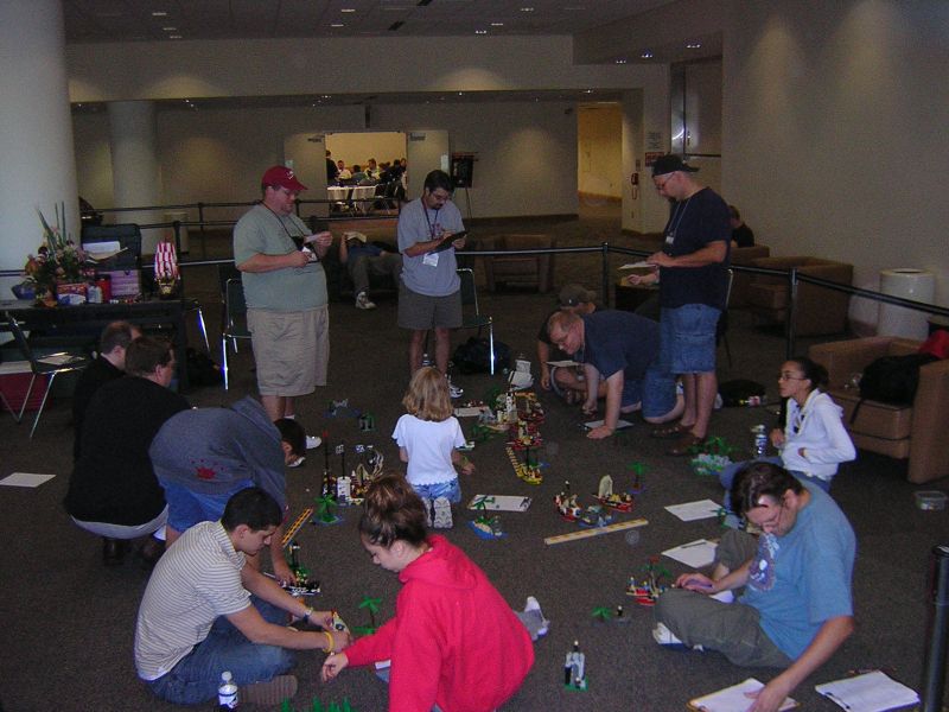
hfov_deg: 51.4
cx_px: 474
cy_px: 356
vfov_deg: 39.7
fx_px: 987
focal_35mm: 36
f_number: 2.6
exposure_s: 1/60.1
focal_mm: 4.7
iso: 400
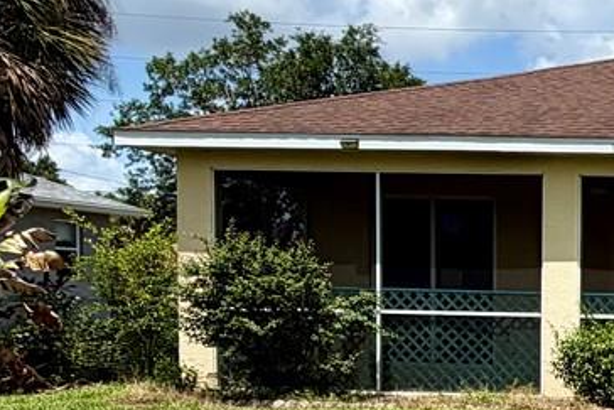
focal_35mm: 64
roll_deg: -0.2
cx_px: 901
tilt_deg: -2.7
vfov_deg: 20.8
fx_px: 1092
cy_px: 363
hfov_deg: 24.8
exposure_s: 1/1087
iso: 20
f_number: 2.2
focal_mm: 2.22
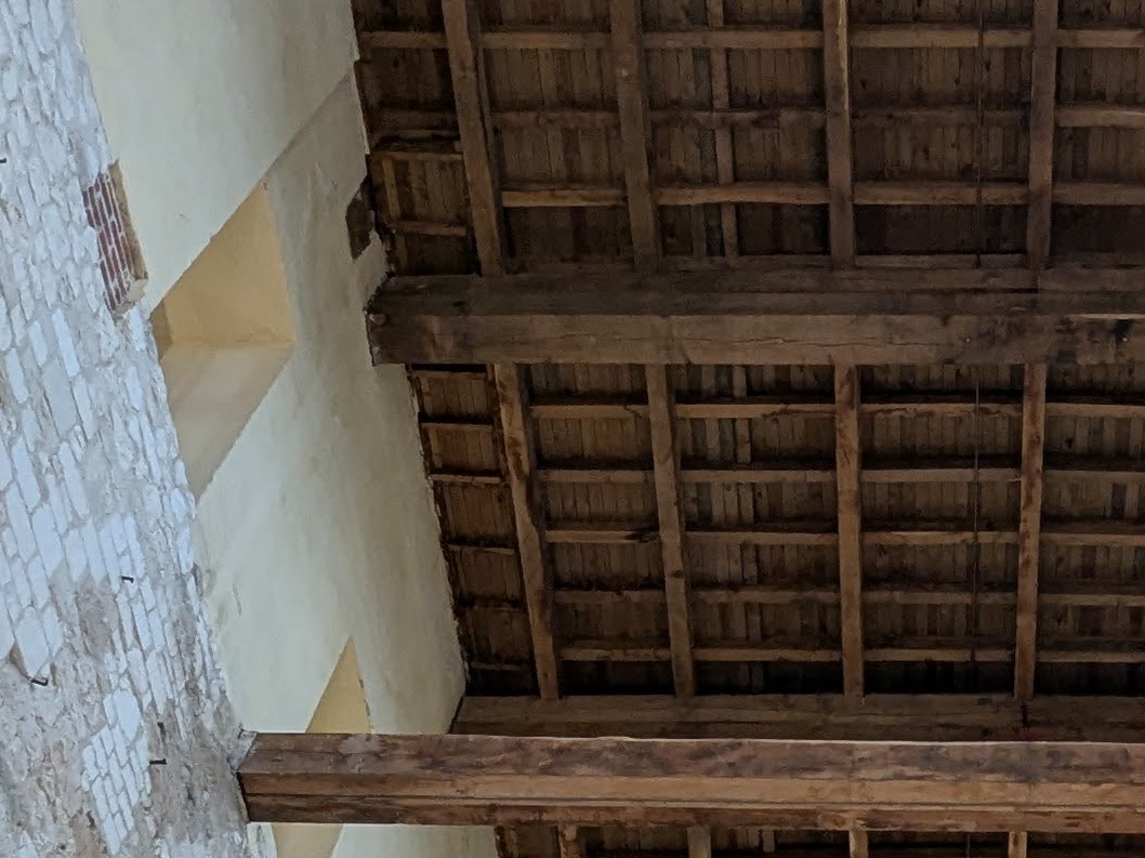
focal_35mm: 61
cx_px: 962
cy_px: 965
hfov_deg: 30.7
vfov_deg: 22.5
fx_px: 2017
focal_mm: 2.35
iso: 77
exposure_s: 1/100
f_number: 2.2
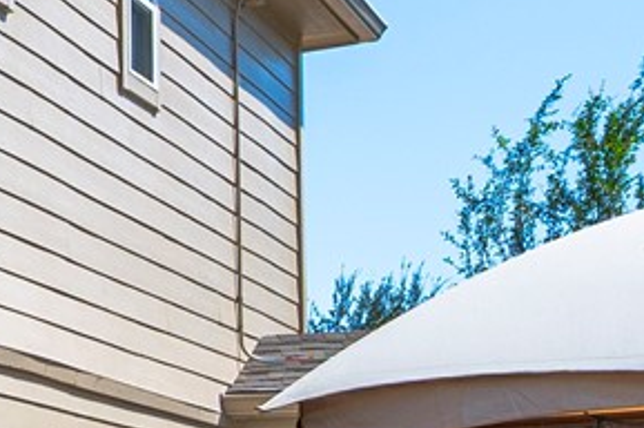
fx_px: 2019
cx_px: -1030
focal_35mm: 113
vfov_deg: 11.6
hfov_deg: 12.6
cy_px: 649
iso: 125
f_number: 13
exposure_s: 1/125
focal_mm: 15
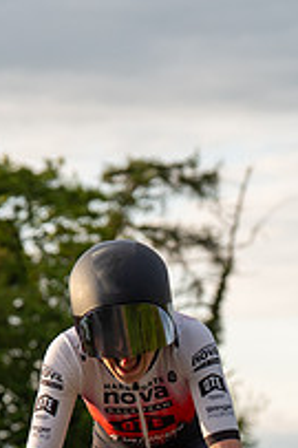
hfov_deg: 5.0
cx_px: 113
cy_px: 437
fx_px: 3395
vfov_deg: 7.5
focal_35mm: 273
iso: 320
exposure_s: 1/1000
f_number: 4
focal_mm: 74
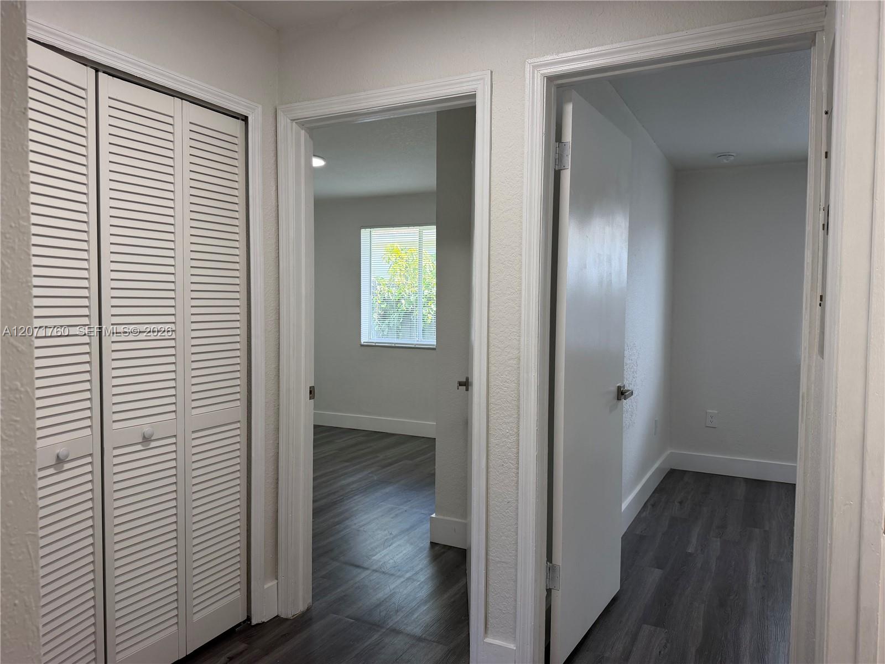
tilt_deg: -2.8
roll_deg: -0.2
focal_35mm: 24
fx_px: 614
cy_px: 332
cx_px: 442
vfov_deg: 56.8
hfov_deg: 71.6
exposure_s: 1/180
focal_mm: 6.76
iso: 100
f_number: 1.78
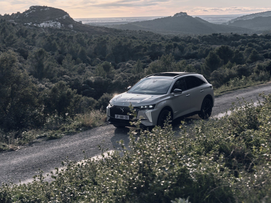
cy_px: 102
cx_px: 136
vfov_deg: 26.6
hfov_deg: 34.9
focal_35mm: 55
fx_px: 431
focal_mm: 70
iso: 1600
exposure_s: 1/160
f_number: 10
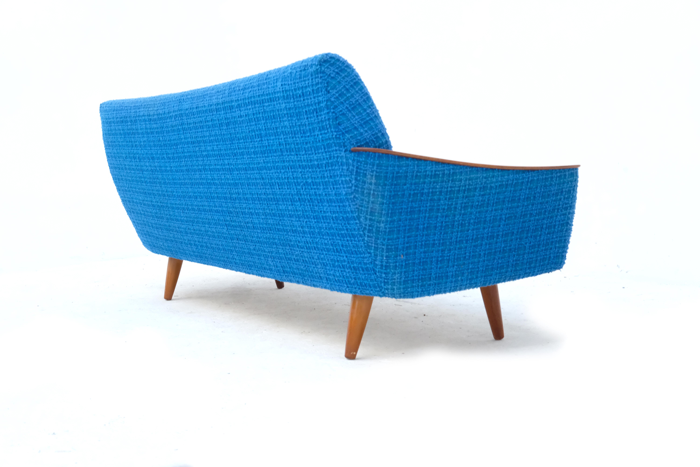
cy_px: 234
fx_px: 1030
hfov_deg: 37.5
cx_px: 350
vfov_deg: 25.5
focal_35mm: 53
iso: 4000
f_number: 7.1
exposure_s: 1/160
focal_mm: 35
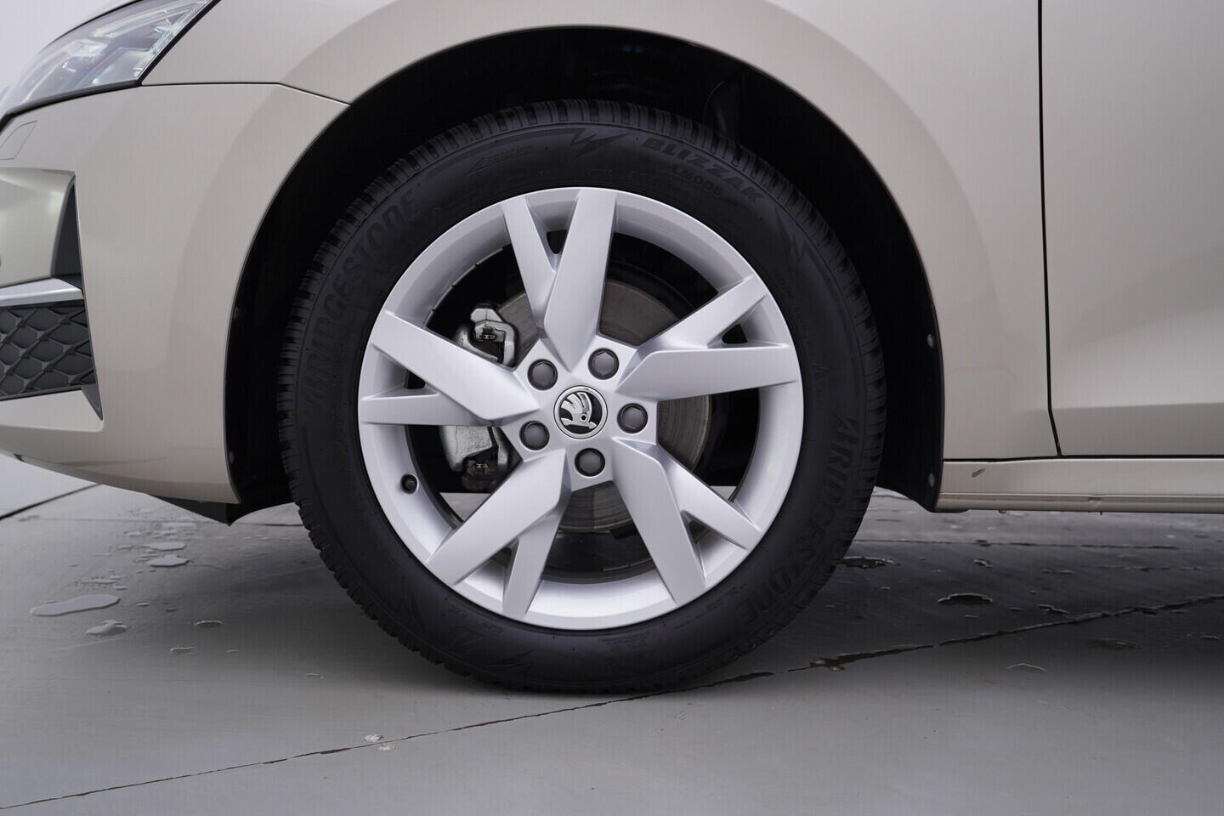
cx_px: 612
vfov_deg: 36.9
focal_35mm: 36
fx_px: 1224
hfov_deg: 53.1
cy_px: 408
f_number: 4
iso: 125
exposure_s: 1/80
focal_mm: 24
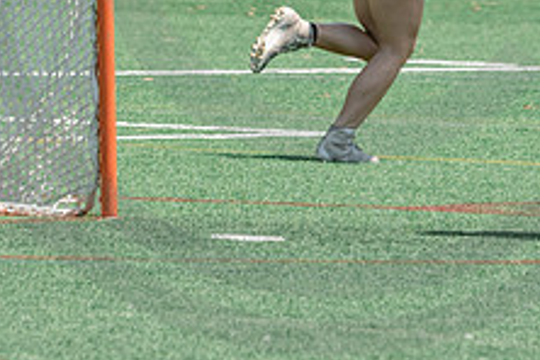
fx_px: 13349
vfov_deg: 1.5
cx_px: 219
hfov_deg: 2.3
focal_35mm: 890
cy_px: -212
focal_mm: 200
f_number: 5.6
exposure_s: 1/2000
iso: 400
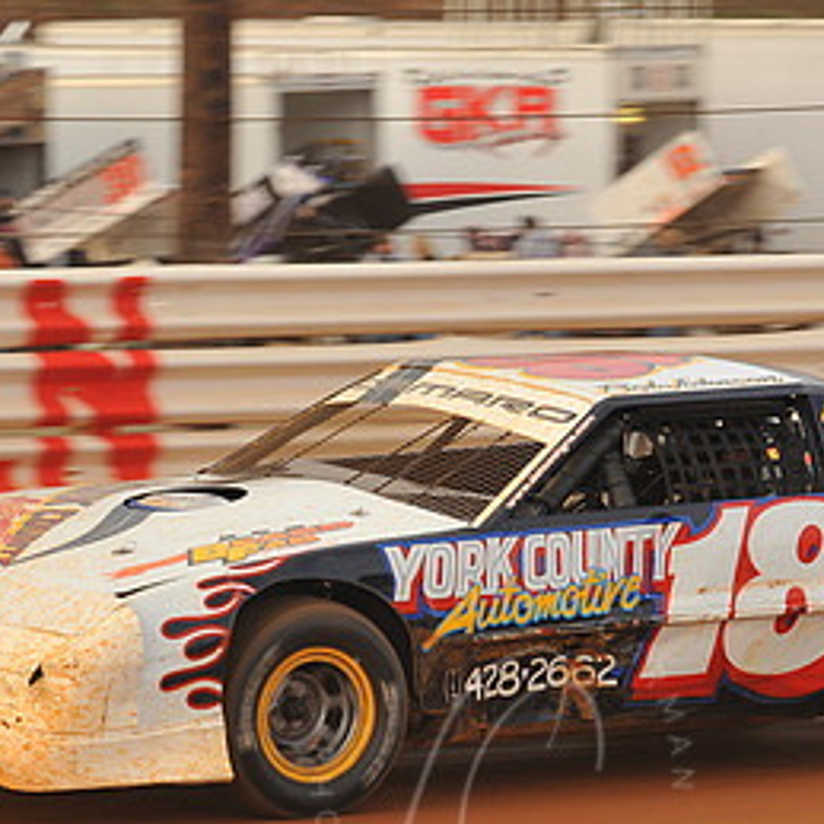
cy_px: 480
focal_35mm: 257
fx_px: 6921
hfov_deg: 6.8
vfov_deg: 6.8
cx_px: 499
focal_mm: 135
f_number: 8
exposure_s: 1/320
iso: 400
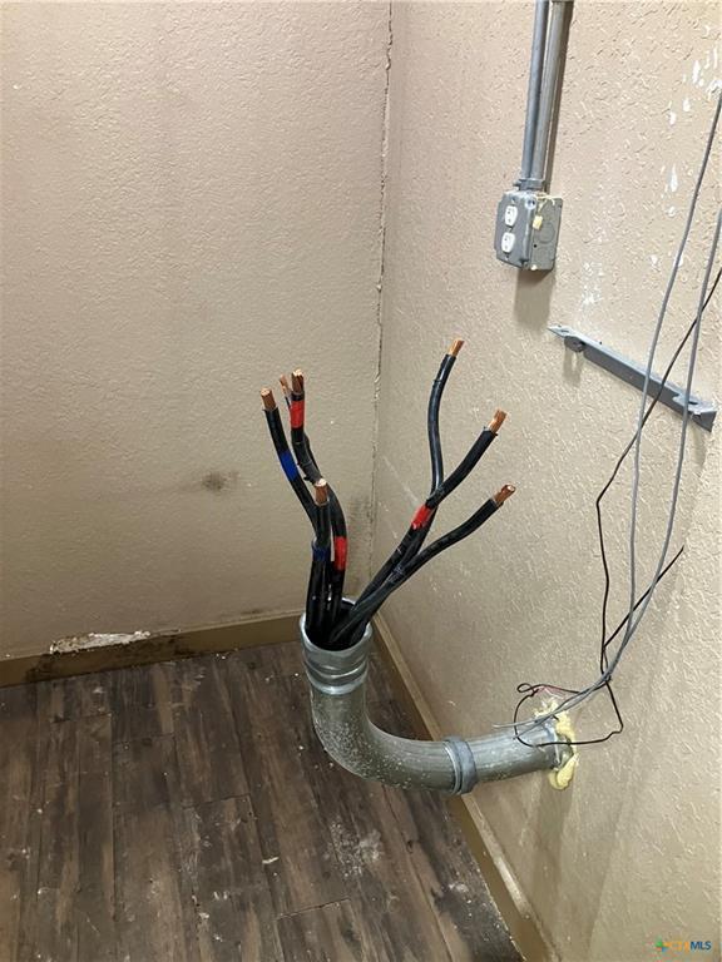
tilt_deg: -25.0
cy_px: 481
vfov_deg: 63.4
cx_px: 361
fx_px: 779
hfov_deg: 49.7
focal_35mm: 28
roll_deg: -1.5
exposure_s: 1/60
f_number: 1.8
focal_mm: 3.99
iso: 250
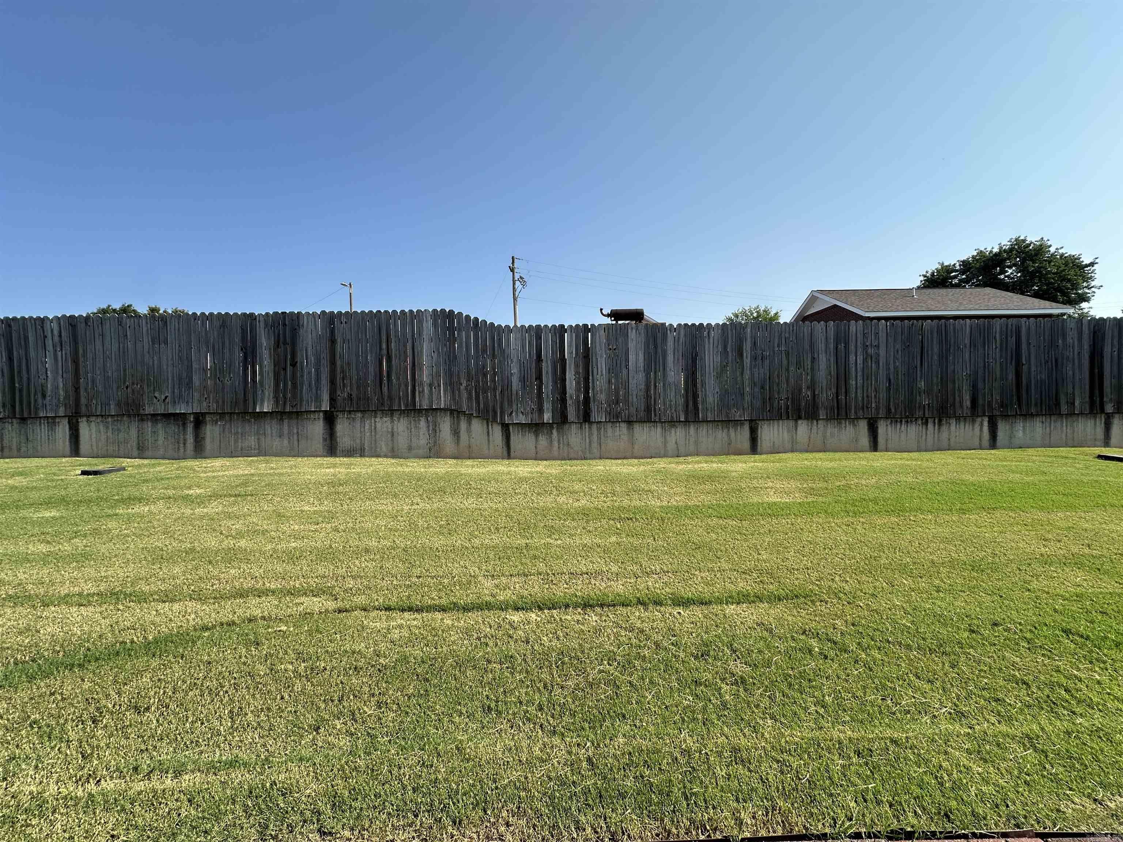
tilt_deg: -0.5
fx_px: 454
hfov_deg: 102.1
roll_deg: +1.2
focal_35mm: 14
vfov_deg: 85.7
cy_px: 421
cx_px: 562
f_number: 2.2
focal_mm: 2.22
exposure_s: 1/1473
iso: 40
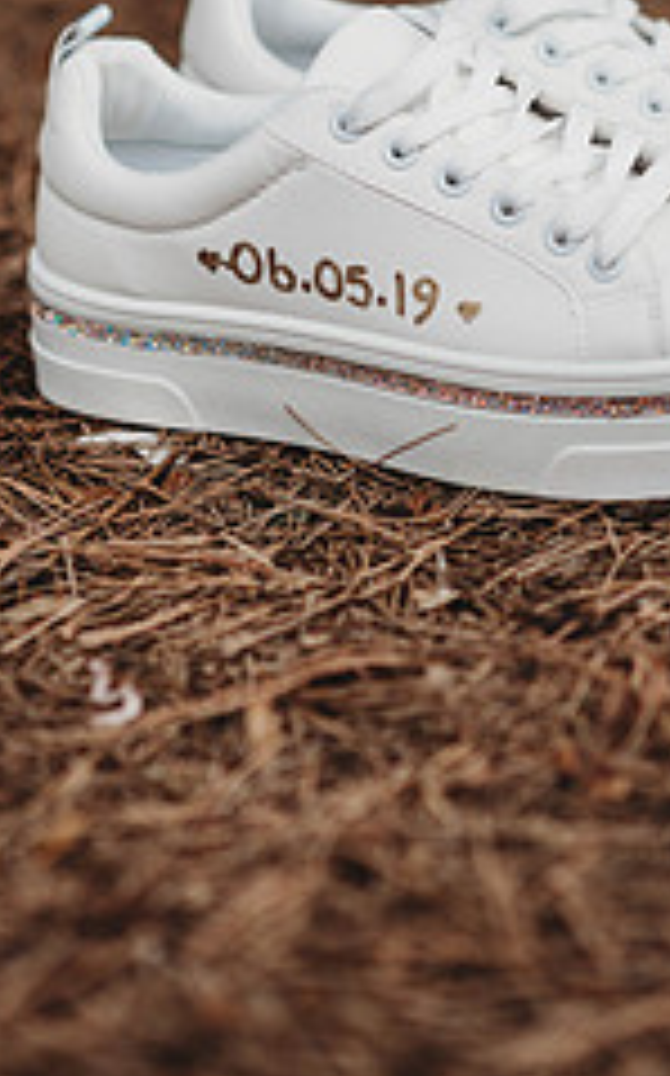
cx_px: 508
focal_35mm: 163
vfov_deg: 12.7
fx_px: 4771
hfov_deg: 8.0
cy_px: 72
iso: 200
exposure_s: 1/2500
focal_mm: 85
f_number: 2.2
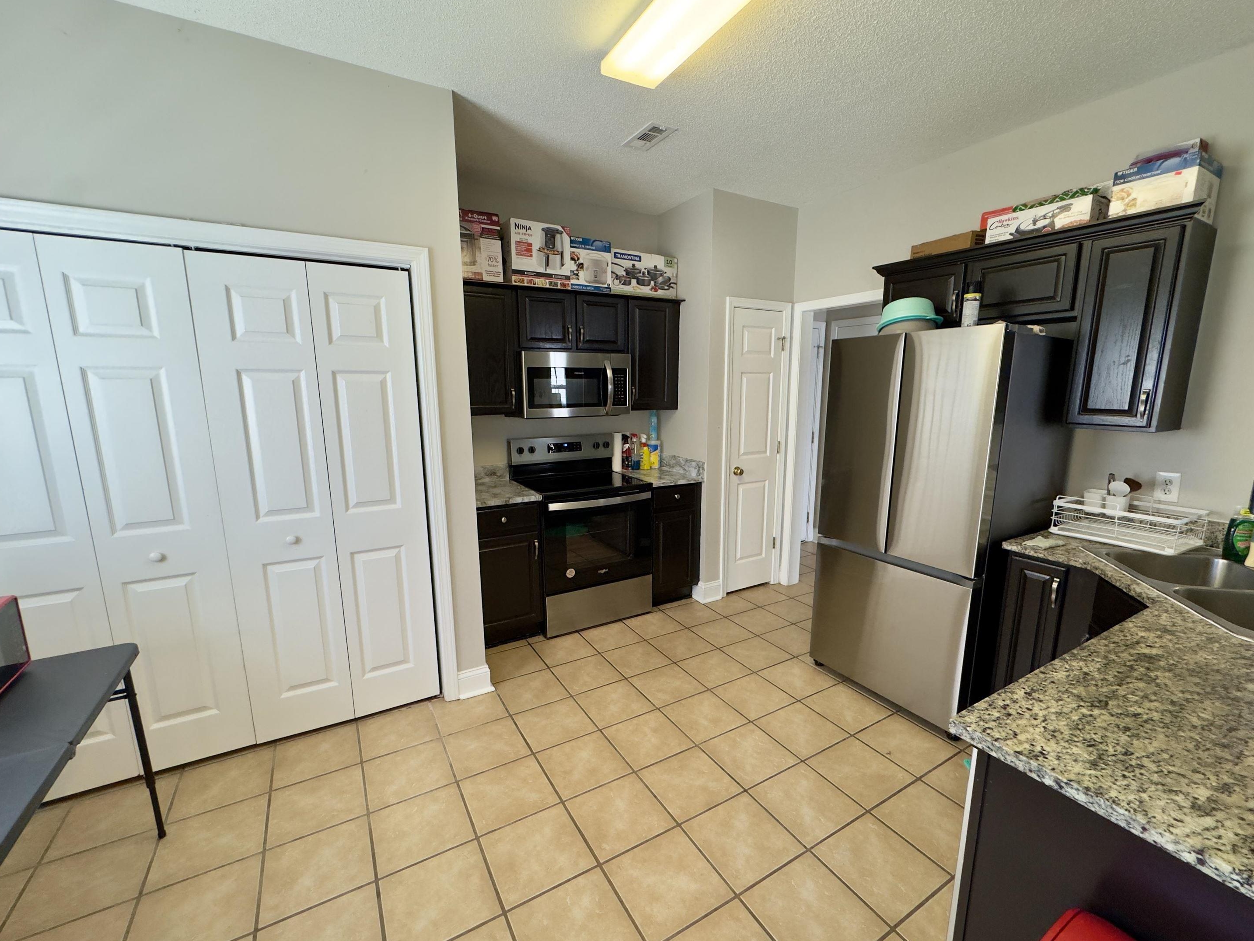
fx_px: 543
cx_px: 646
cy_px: 484
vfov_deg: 81.7
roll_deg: +0.1
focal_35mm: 15
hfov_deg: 98.1
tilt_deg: -10.4
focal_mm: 2.22
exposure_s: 1/60
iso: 250
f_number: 2.2
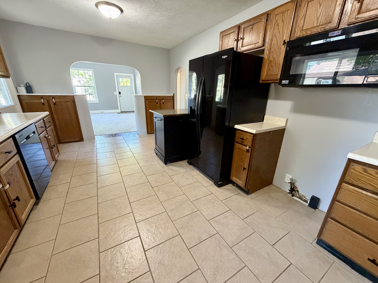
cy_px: 142
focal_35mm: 14
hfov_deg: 102.1
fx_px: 153
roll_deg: -0.6
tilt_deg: -18.8
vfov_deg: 85.7
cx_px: 189
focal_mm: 2.22
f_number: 2.2
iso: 500
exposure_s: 1/60
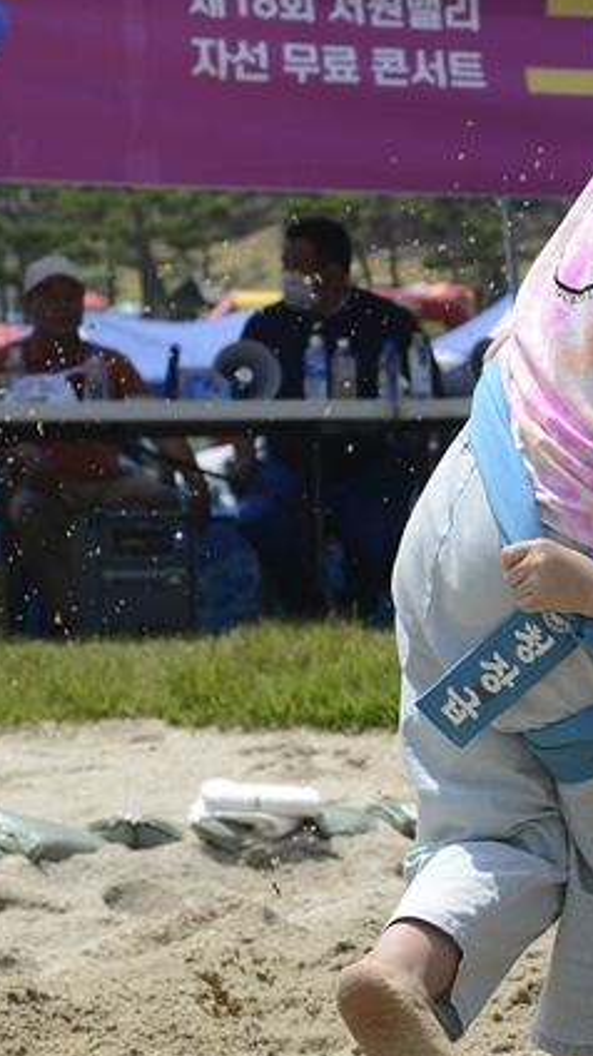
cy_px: 529
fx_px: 2492
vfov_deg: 23.9
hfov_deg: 13.1
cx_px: 785
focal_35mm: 89
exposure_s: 1/5000
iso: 400
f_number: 4
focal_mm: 40
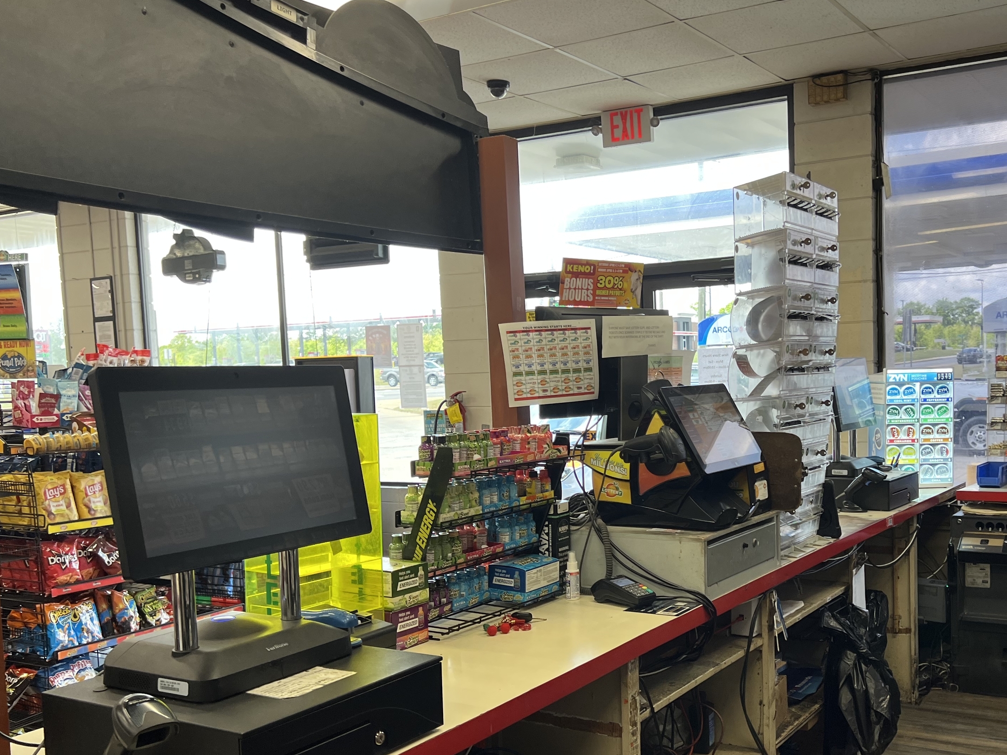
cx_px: 655
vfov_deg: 38.5
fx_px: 1076
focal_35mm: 37
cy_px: 450
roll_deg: +2.3
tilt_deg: -4.8
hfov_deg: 49.4
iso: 50
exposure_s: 1/120
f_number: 1.5
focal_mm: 5.7
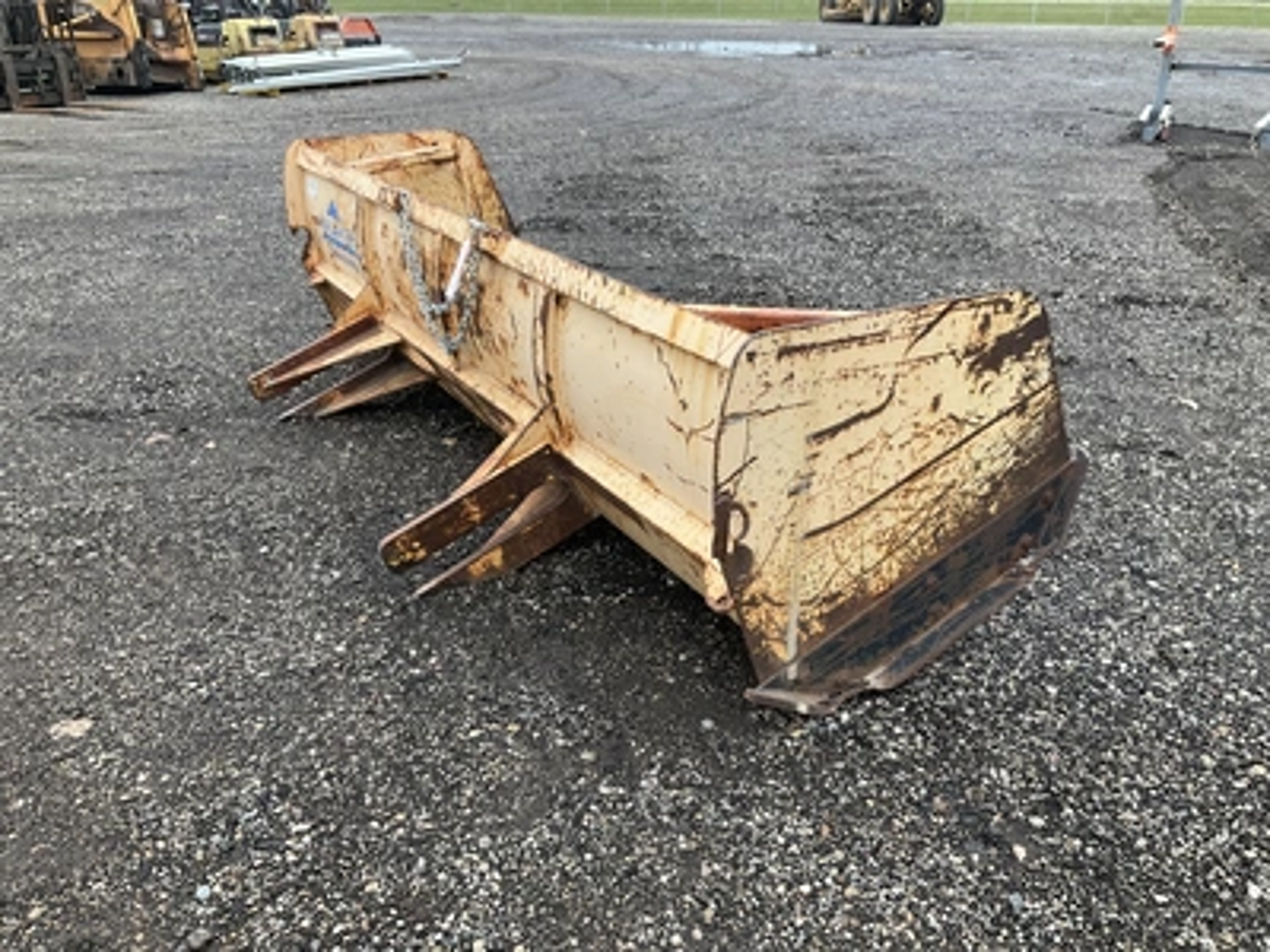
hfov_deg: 61.7
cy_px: 476
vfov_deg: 48.2
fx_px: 1064
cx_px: 635
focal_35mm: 29
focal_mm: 3
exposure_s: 1/325
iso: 25
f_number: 1.8
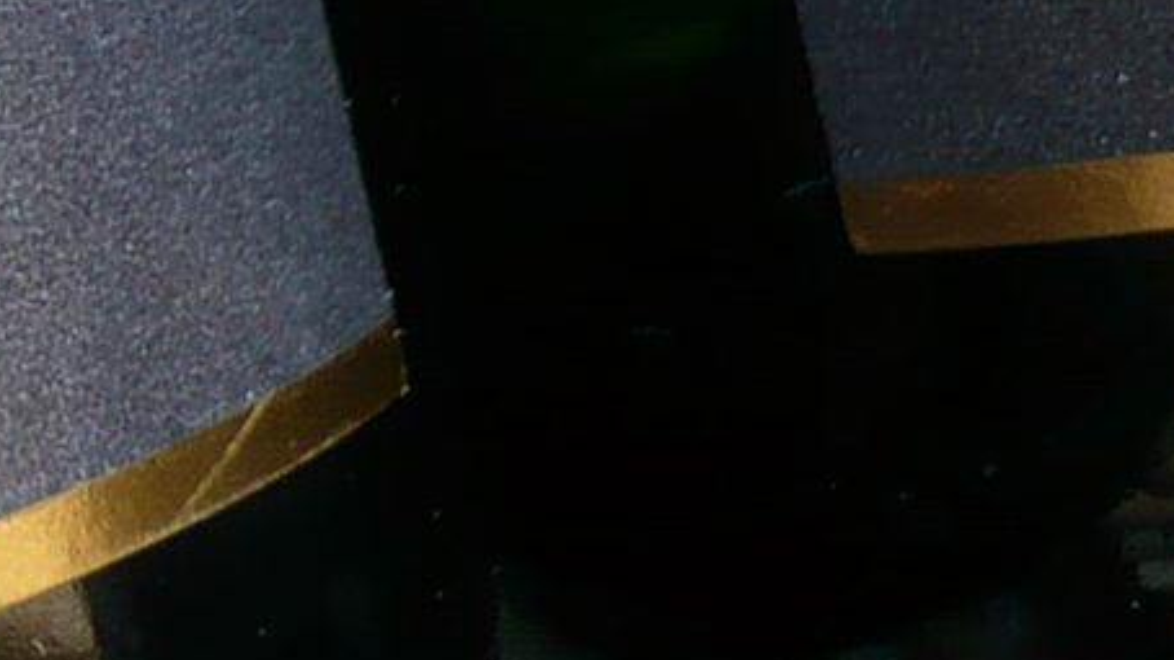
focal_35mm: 172
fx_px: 5352
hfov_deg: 11.1
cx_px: -1316
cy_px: -440
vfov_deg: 6.9
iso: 100
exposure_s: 1/80
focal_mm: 5.8
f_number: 2.8
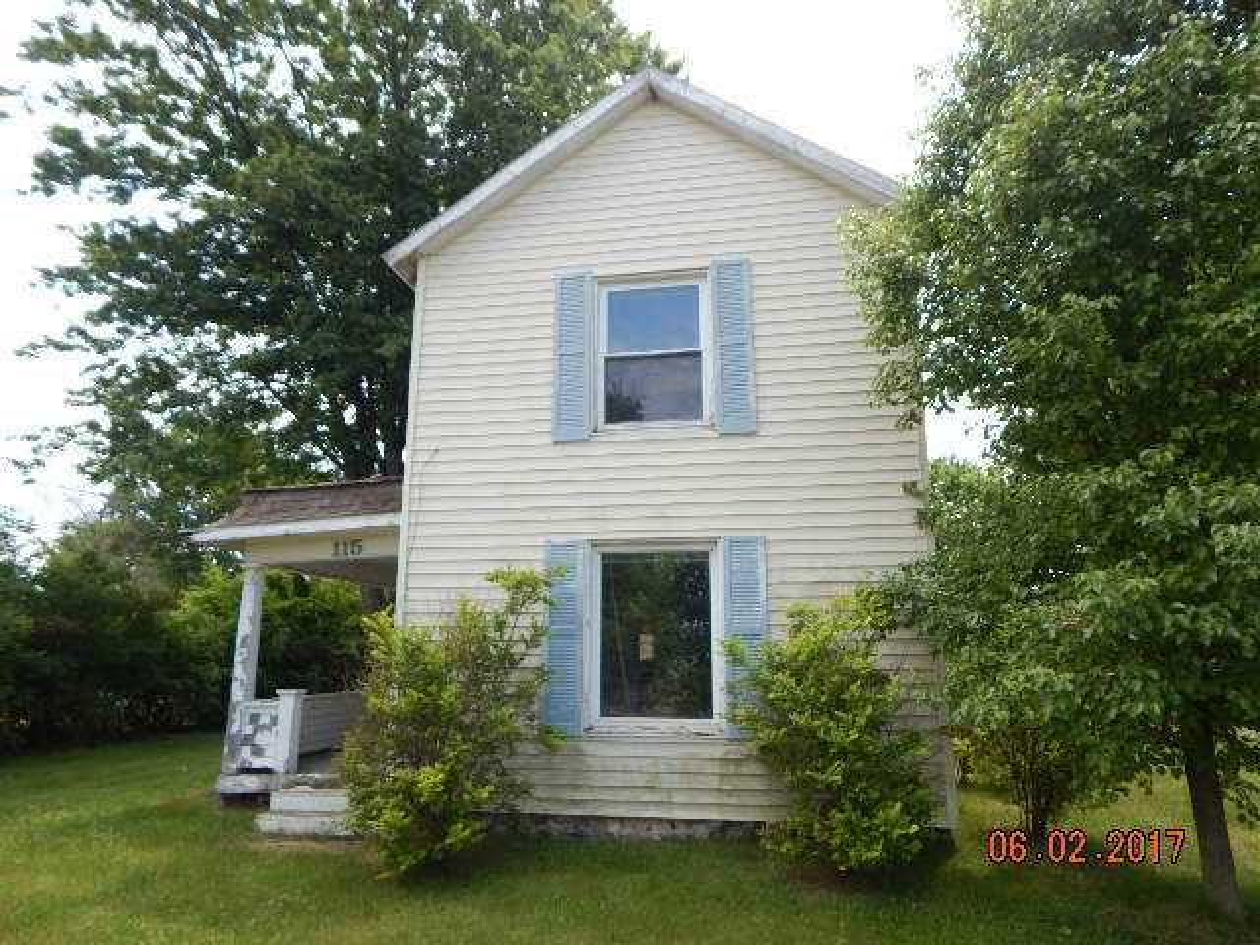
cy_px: 472
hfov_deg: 76.4
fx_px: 801
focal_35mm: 22
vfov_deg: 61.1
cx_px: 630
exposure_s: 1/500
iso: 125
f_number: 3
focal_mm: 4
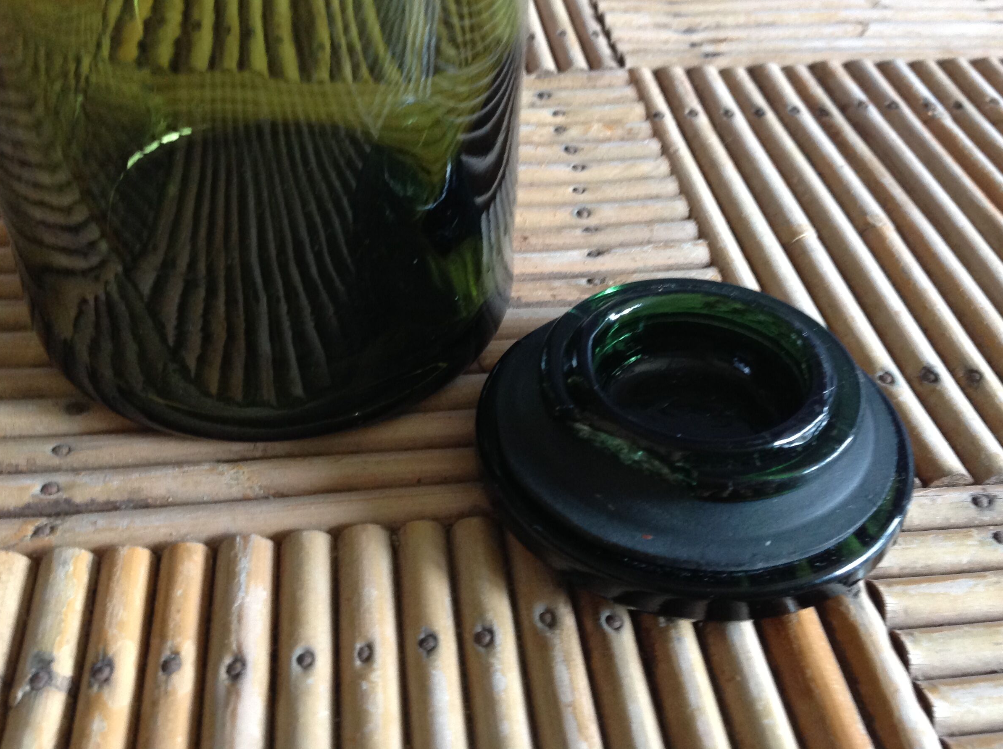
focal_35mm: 38
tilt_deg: -39.5
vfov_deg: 37.6
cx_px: 526
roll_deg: -3.4
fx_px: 1099
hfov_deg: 49.0
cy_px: 346
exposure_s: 1/15
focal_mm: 4.28
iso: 200
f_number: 2.4
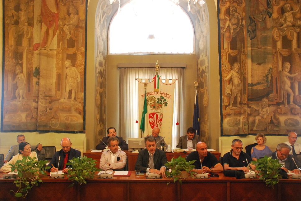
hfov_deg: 57.2
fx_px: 276
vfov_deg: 40.1
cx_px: 150
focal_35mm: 33
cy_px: 100
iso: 1250
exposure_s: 1/30
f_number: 3.8
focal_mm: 22
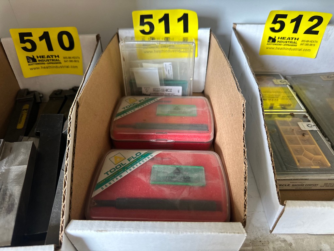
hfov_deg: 71.6
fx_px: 232
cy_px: 126
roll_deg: +0.7
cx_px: 167
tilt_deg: -39.8
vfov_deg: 56.8
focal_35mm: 24
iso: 250
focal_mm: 6.86
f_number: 1.78
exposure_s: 1/60
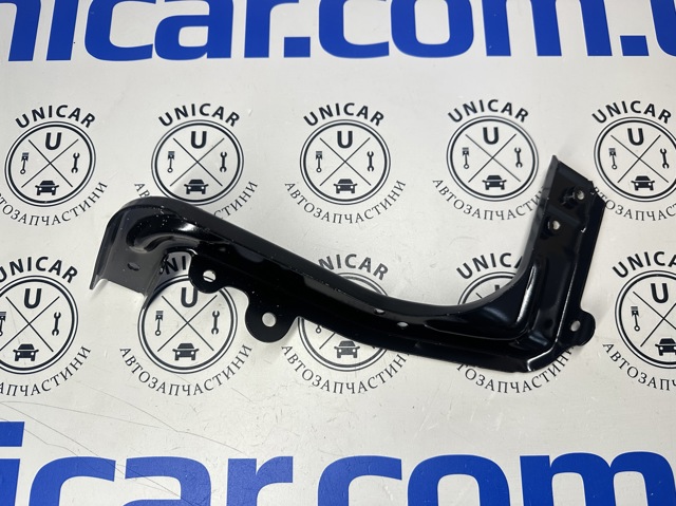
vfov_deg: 56.8
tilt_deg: -75.3
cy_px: 253
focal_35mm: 24
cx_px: 338
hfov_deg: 71.6
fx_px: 468
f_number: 1.78
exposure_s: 1/121
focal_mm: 6.86
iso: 200
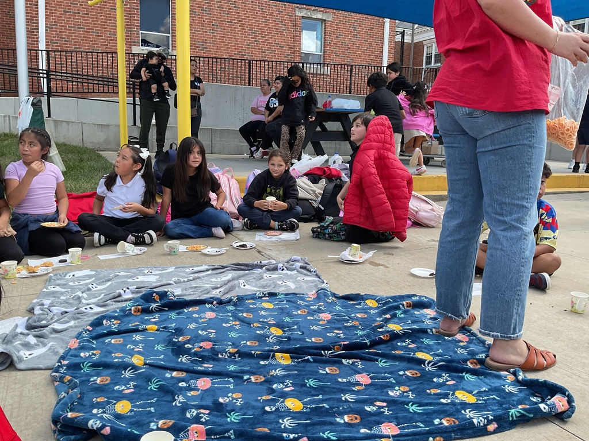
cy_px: 220
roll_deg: -0.6
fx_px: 493
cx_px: 294
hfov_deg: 61.7
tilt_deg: -9.4
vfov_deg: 48.2
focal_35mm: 29
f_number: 1.8
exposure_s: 1/500
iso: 16
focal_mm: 3
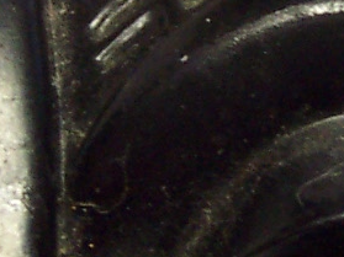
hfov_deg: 9.0
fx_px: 2185
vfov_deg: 6.7
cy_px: 26
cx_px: 297
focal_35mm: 220
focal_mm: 5.6
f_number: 2.8
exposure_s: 1/30
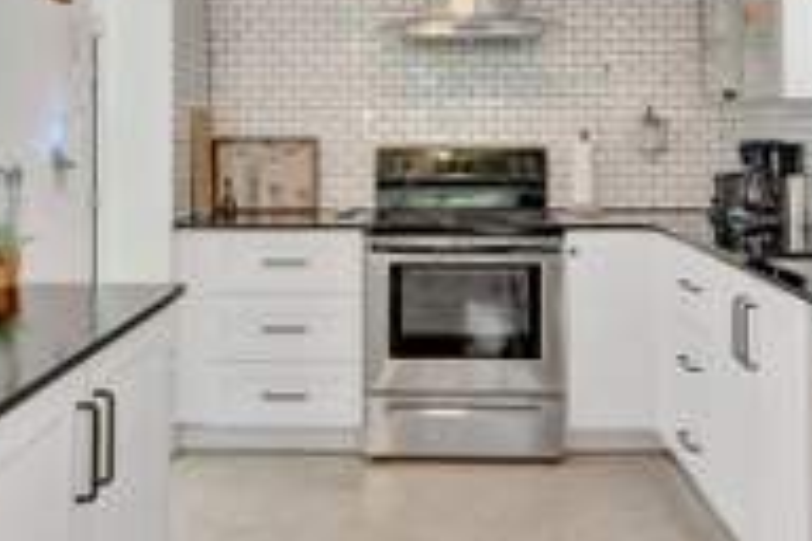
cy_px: 137
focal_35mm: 41
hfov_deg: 47.2
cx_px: 406
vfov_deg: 31.9
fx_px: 930
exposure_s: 1/1.67
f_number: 8
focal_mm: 16.5
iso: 400
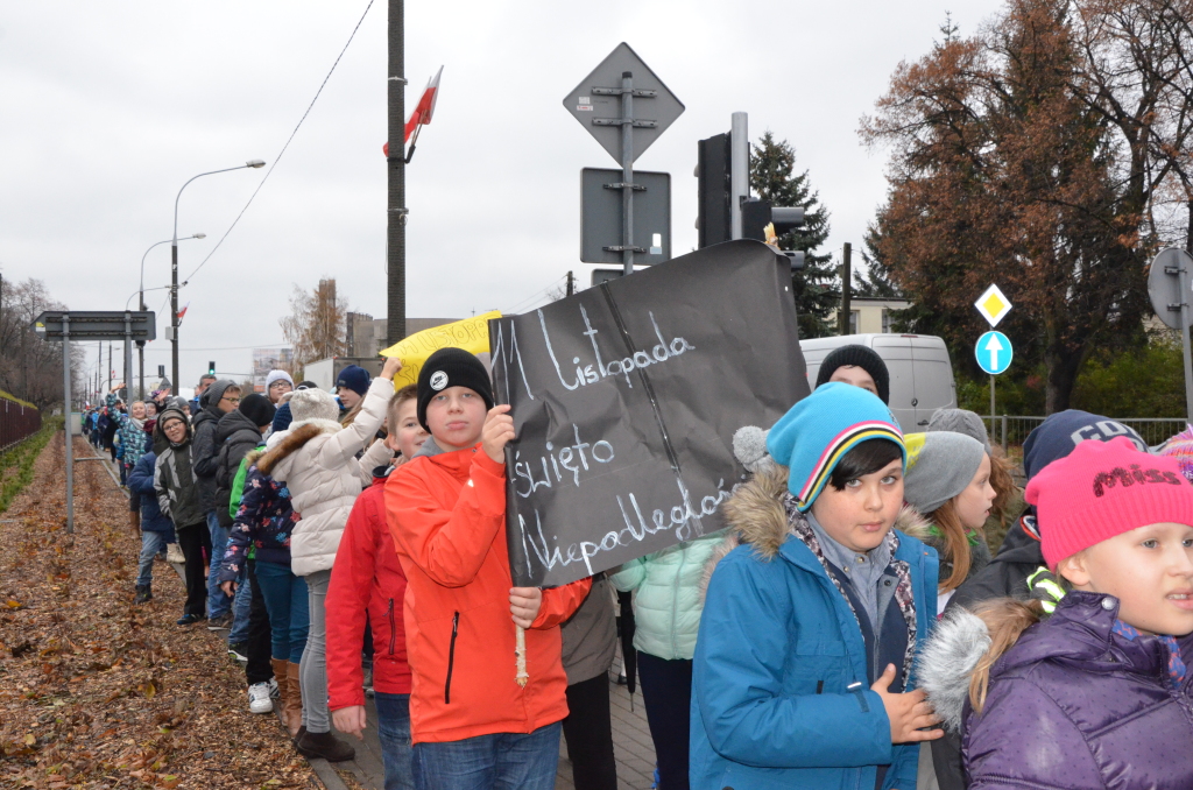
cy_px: 395
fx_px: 1290
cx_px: 596
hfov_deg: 49.6
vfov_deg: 34.1
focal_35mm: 39
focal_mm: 26
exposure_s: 1/250
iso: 3200
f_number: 11
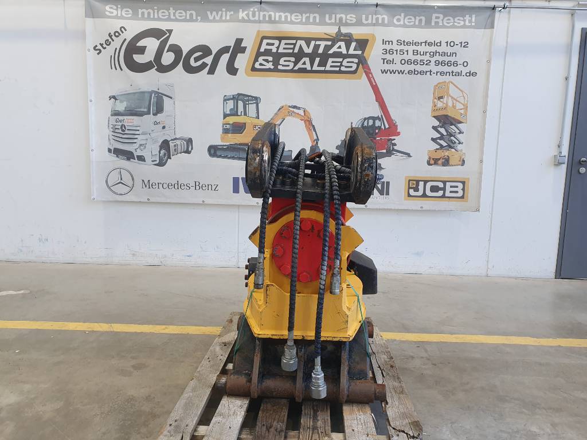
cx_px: 294
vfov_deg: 53.1
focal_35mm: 26
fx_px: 441
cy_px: 220
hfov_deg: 67.3
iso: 64
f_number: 2.4
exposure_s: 1/100
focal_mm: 4.32
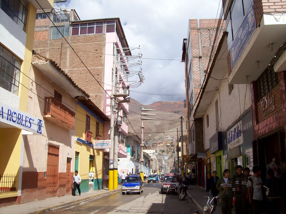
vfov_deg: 39.6
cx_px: 143
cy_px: 107
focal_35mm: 36
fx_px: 297
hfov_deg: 51.4
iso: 80
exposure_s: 1/890
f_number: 4.8
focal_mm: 6
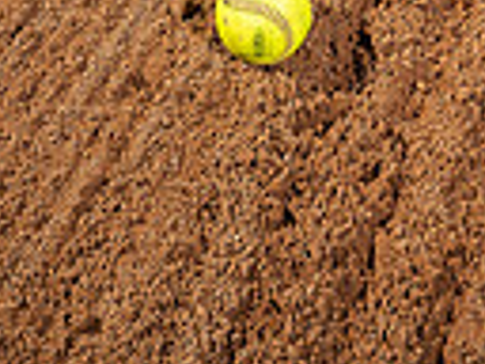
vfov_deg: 11.2
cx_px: 242
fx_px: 1611
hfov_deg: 17.1
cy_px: -455
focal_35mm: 115
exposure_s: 1/640
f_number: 6.3
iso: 100
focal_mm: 34
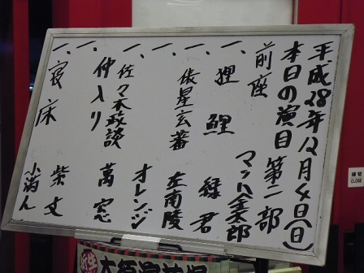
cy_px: 136
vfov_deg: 18.4
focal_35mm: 80
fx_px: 841
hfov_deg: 24.4
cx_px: 182
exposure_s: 1/40
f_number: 5.3
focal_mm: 14.3
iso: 400
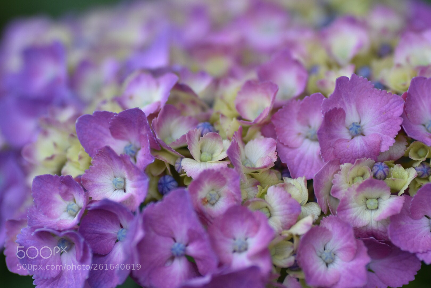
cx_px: 216
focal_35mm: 135
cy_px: 144
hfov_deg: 15.2
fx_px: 1616
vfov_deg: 10.2
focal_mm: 90
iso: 140
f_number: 3.5
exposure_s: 1/160
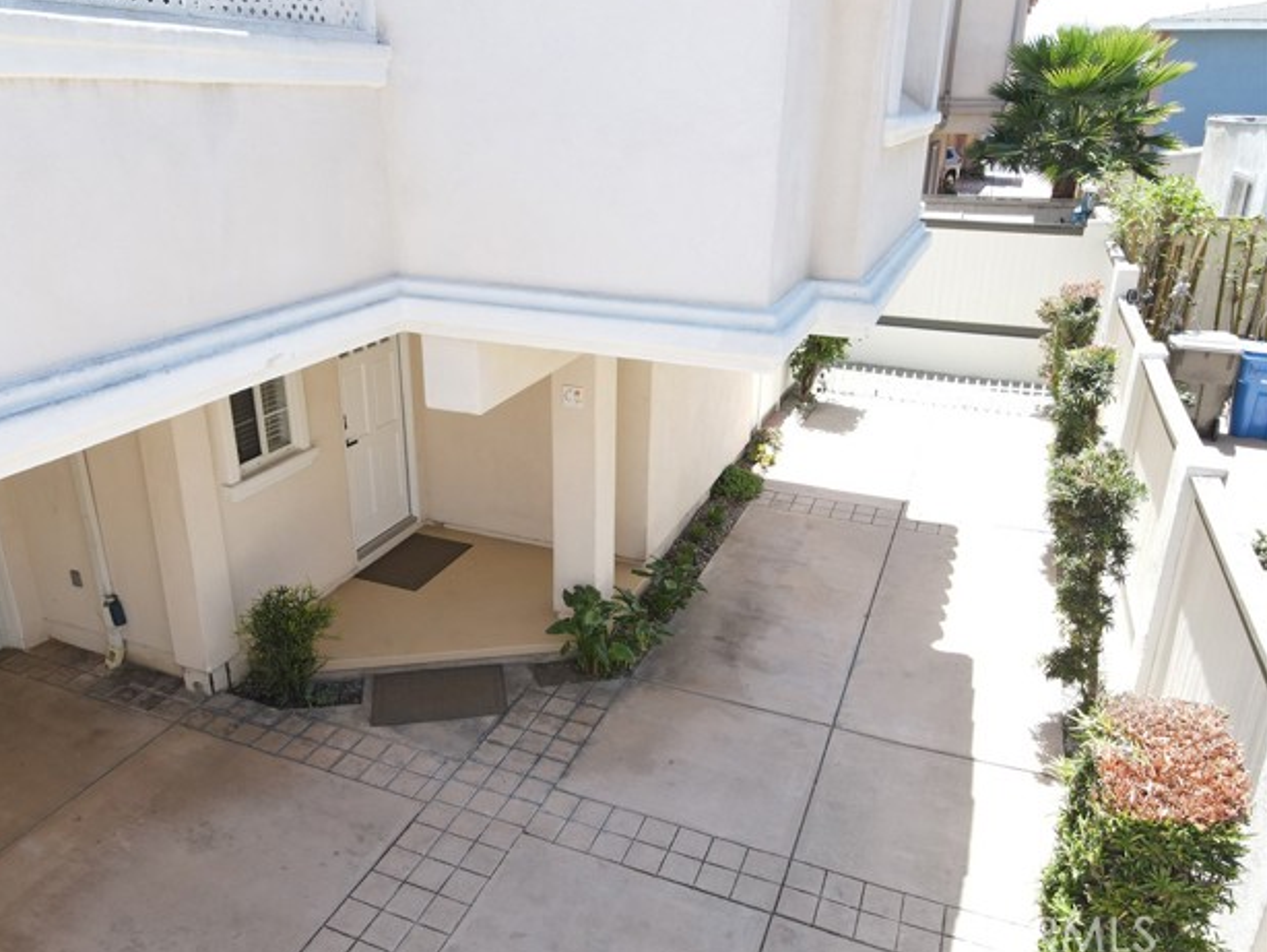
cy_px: 469
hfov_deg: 69.3
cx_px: 609
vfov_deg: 54.9
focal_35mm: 25
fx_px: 915
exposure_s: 1/10
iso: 100
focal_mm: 4.5
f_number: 2.8
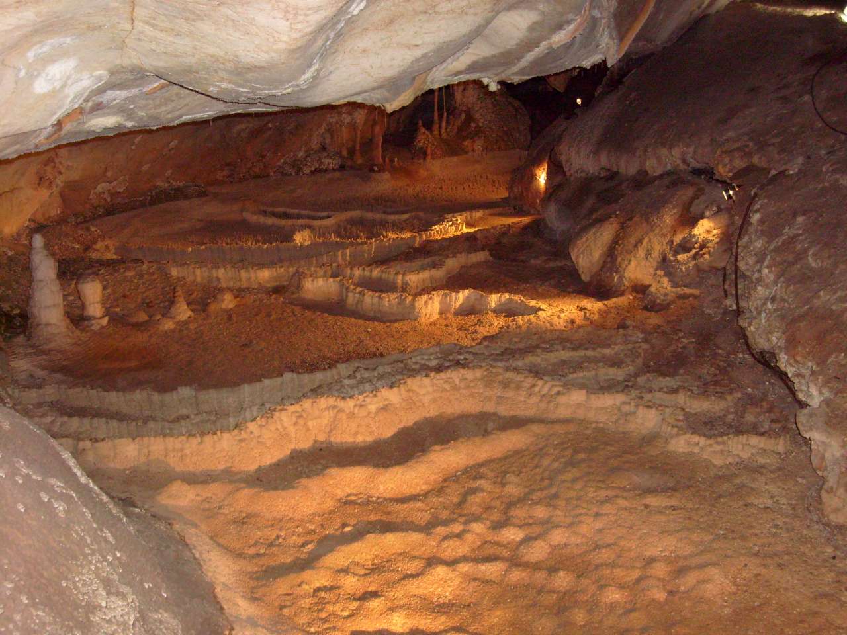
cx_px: 424
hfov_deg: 43.9
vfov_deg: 33.6
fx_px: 1052
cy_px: 318
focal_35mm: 43
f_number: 3
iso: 200
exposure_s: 1/45
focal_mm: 7.2
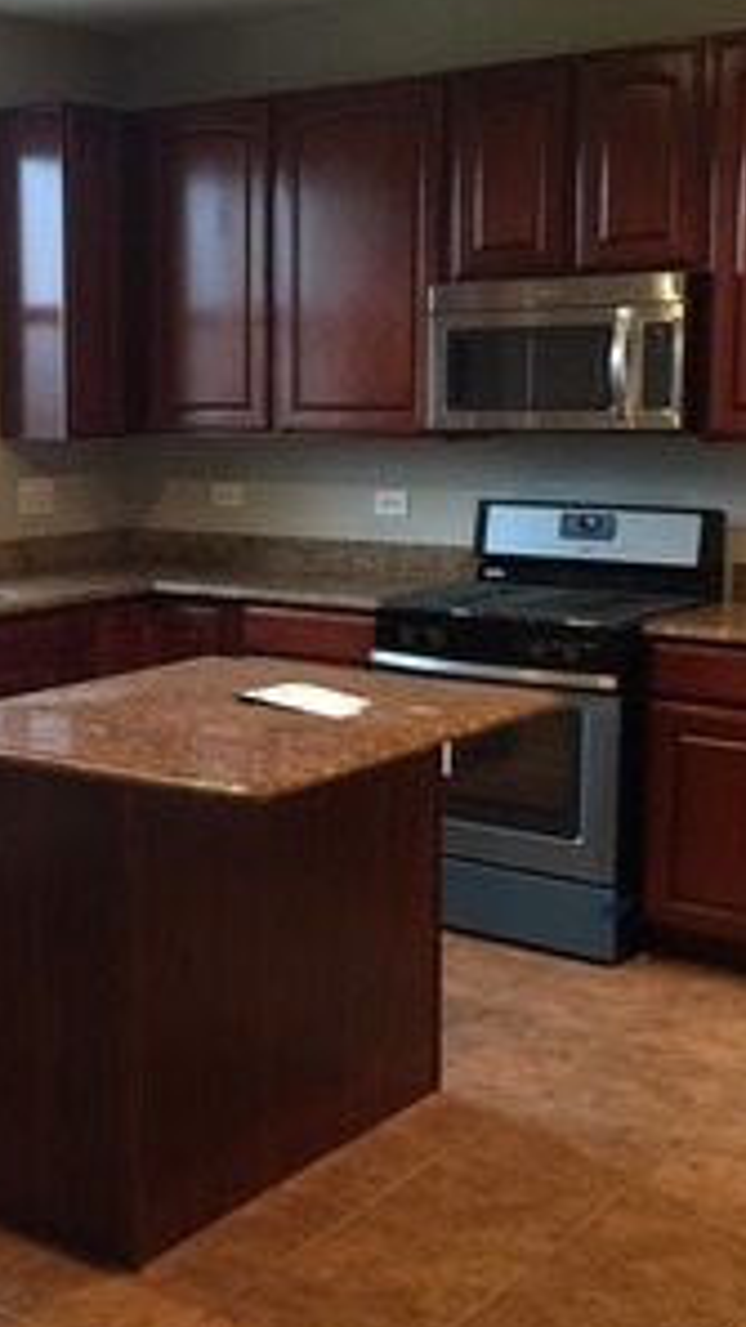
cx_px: 107
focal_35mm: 51
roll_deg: +0.6
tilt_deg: -7.9
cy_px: 643
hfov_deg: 23.0
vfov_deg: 40.6
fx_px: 1794
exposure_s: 1/10
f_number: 2.2
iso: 100
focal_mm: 4.15
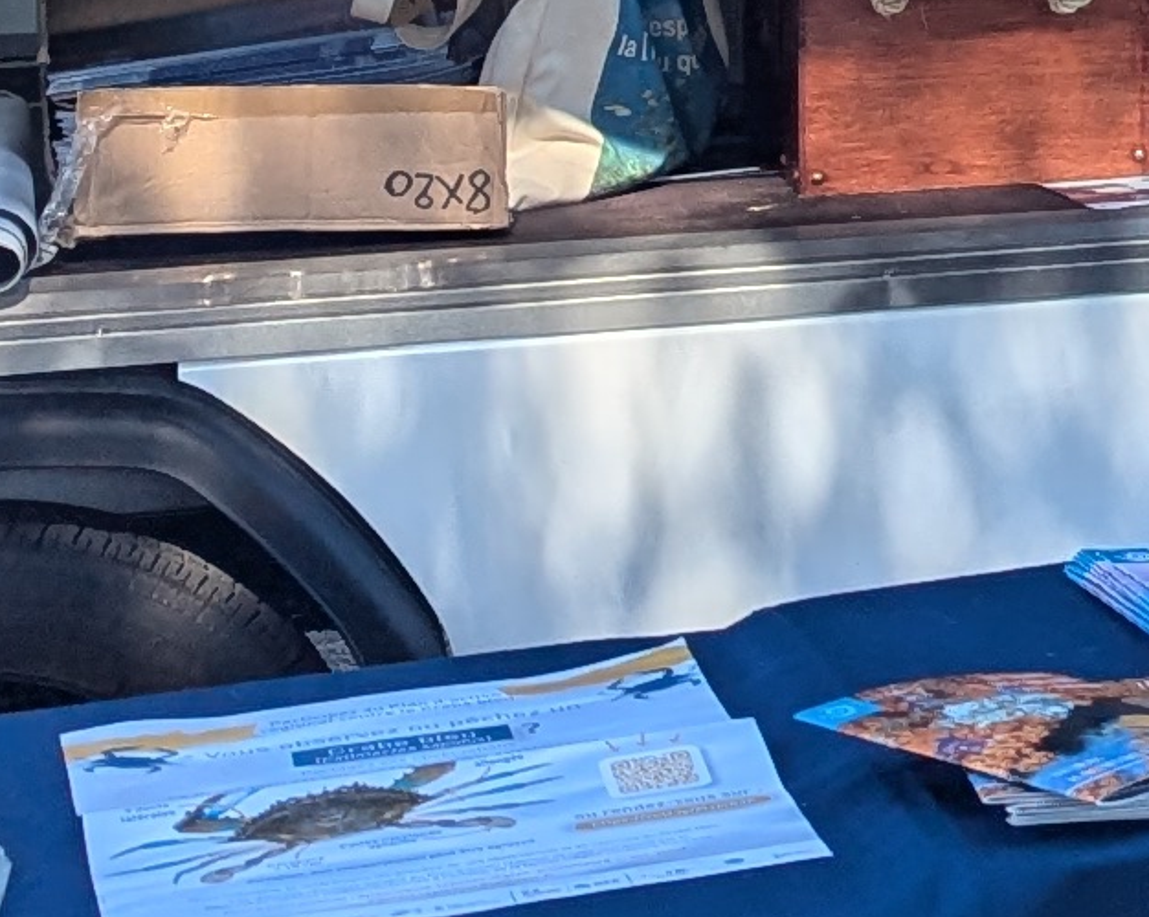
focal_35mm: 153
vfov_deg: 9.8
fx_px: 5200
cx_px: 2386
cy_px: -407
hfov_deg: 11.3
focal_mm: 6.81
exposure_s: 1/1316
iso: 47
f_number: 1.85
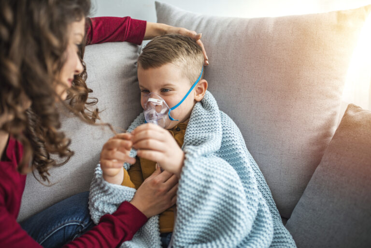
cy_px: 124
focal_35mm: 35
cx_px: 186
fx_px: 361
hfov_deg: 54.4
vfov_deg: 37.9
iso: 125
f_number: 1.8
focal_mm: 35
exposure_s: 1/100
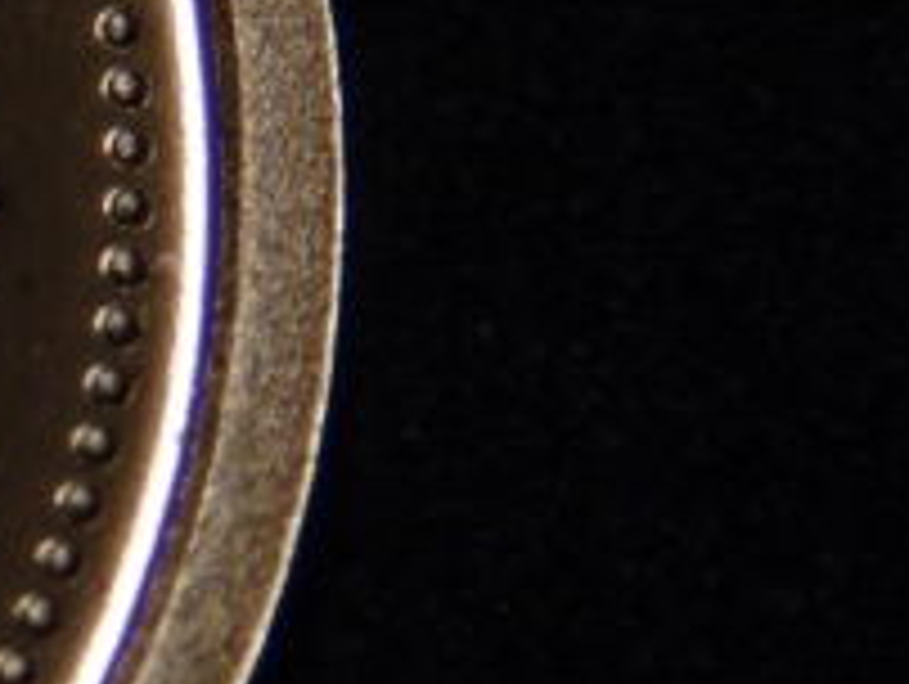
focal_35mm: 326
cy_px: 261
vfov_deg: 4.6
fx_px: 8571
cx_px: -1130
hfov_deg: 5.9
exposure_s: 1/100
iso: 400
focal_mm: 11.9
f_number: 4.4
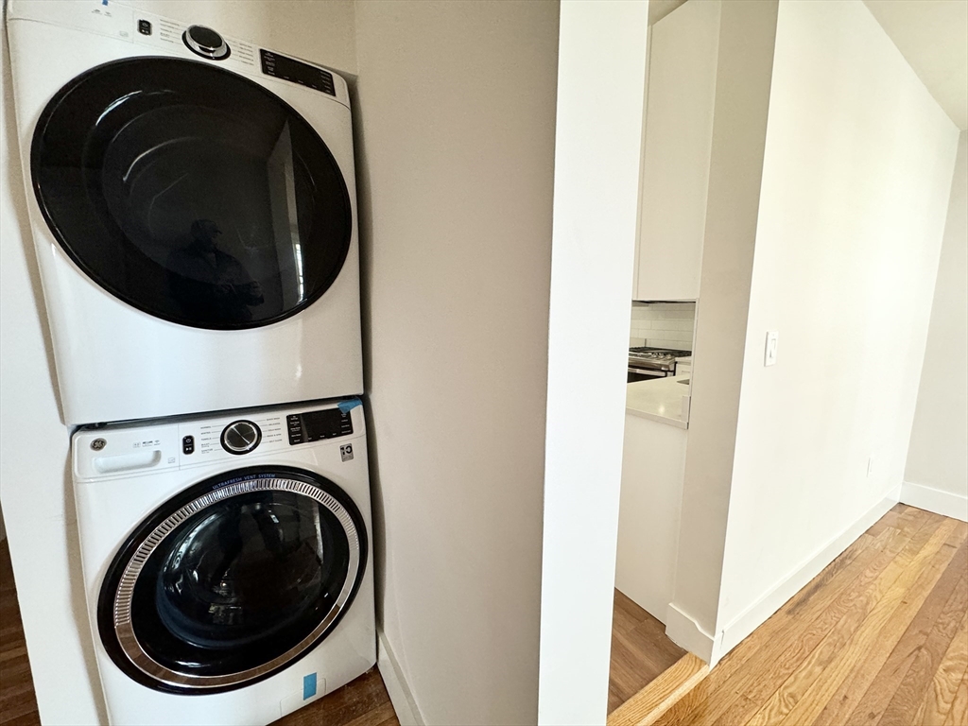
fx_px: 391
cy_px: 363
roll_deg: +0.0
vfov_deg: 85.7
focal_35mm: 14
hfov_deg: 102.1
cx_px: 484
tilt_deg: -7.5
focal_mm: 2.22
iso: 250
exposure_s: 1/120
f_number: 2.2
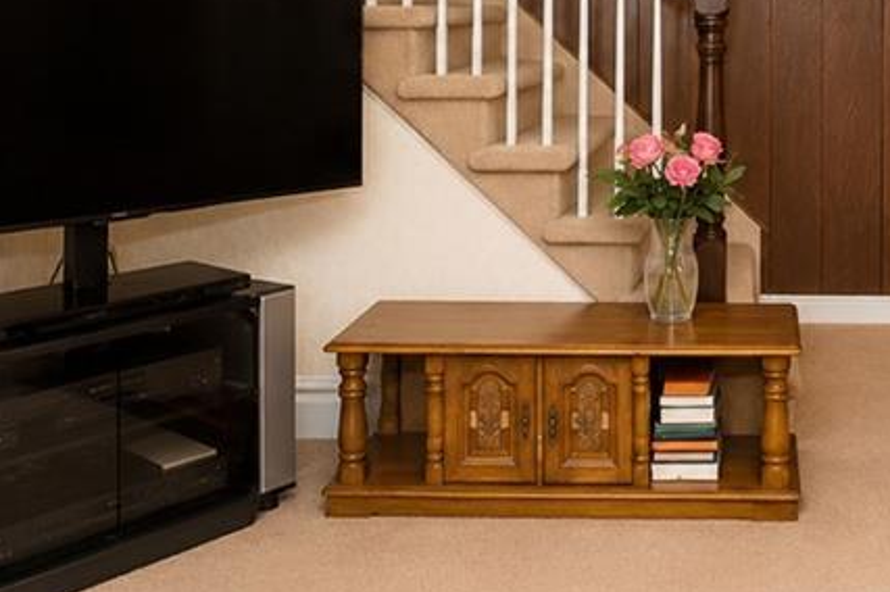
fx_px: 889
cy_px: 29
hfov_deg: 49.5
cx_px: 732
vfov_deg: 34.2
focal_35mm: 36
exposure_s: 1/60
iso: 2000
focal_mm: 10
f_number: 8
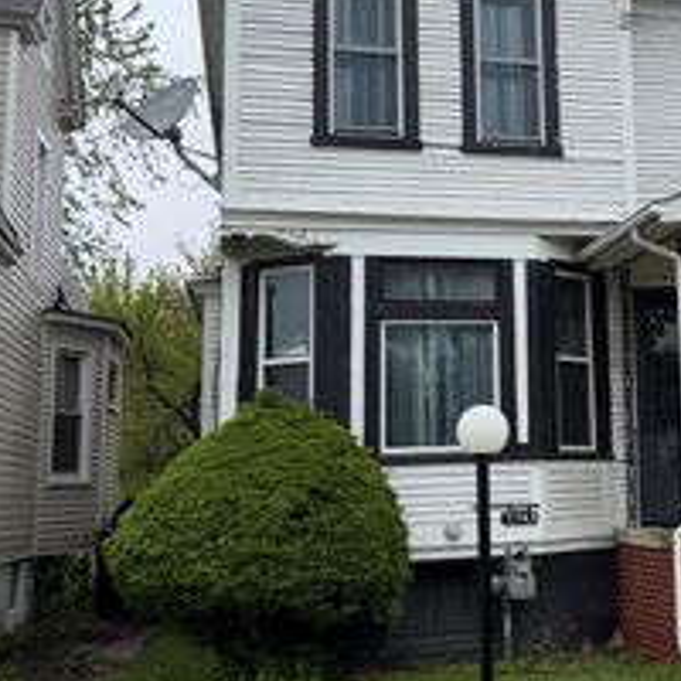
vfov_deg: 32.1
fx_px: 1180
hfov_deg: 30.7
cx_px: 616
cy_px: 267
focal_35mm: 53
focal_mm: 6.76
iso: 80
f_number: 1.78
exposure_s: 1/1653
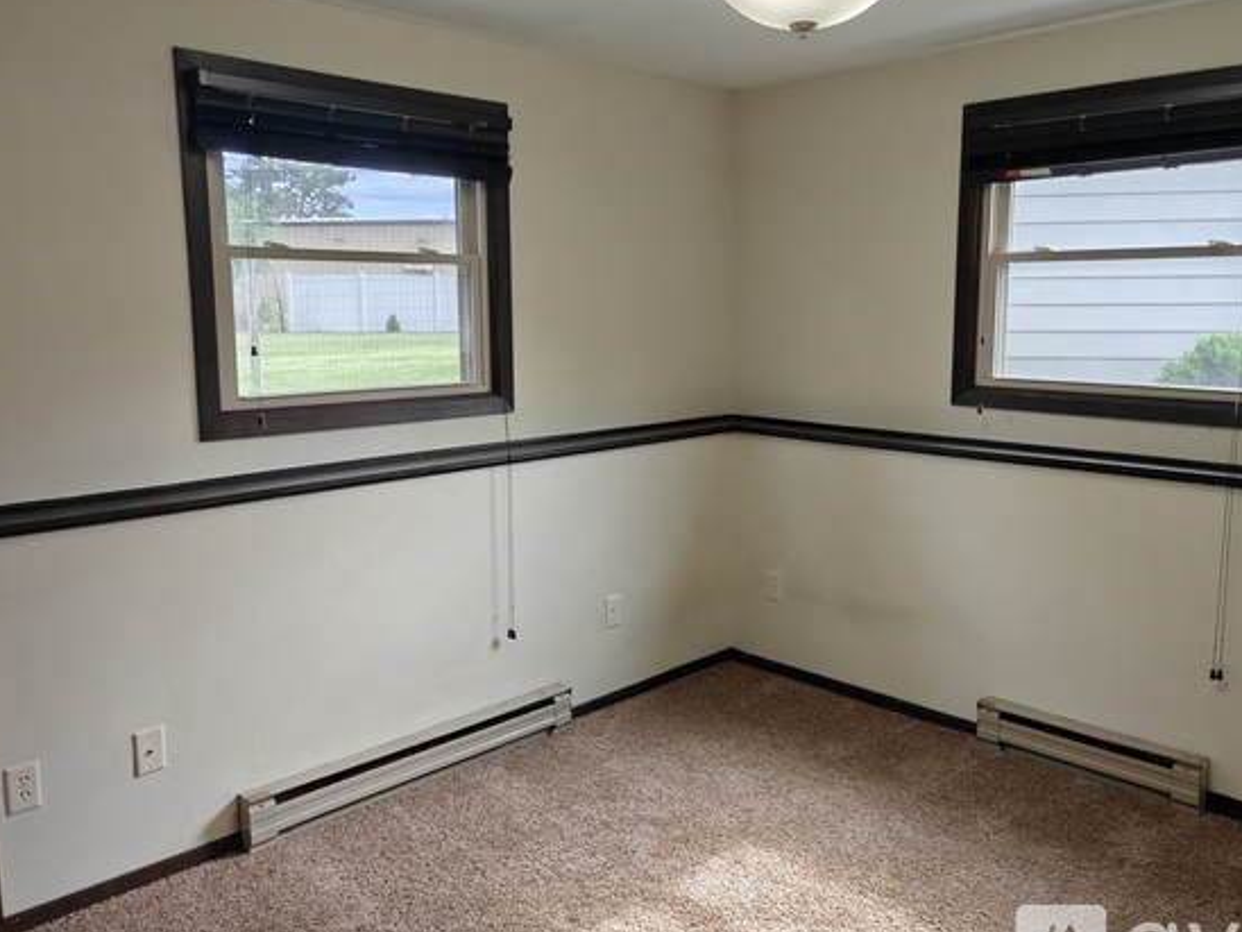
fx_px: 1005
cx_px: 627
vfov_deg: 49.7
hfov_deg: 63.4
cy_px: 429
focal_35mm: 28
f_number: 1.6
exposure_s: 1/120
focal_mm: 6.06
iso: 64
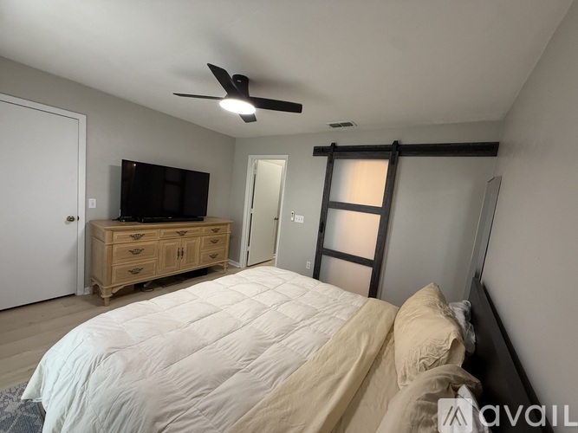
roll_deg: -6.5
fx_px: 234
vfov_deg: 85.7
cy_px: 216
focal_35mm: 14
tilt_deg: -4.6
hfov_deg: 102.1
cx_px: 289
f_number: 2.2
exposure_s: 1/134
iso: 320
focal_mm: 2.22
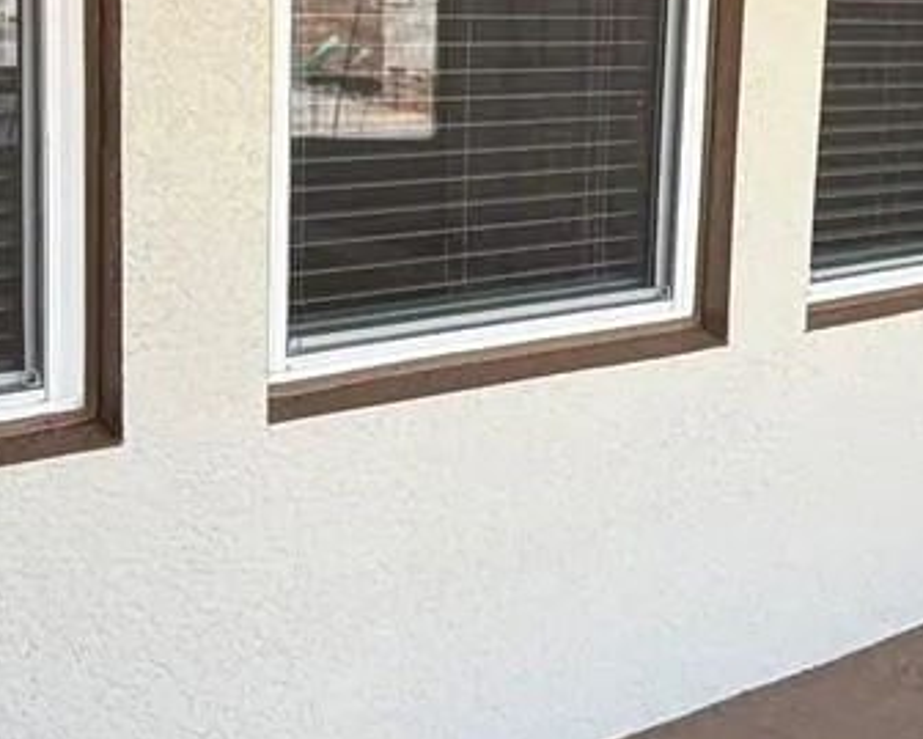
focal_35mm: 65
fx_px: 1776
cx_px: 857
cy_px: 198
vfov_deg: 23.3
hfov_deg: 27.9
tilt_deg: -7.6
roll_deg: -3.4
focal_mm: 2.22
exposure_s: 1/121
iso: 80
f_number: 2.2
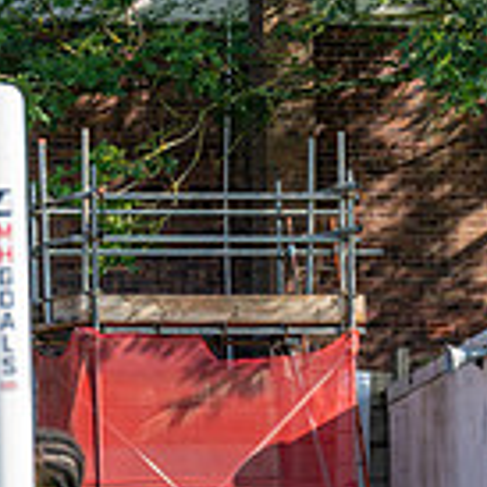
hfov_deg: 3.7
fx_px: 7465
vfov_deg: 3.7
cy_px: 619
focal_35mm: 469
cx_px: 462
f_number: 4
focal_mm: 87
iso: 400
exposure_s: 1/2500
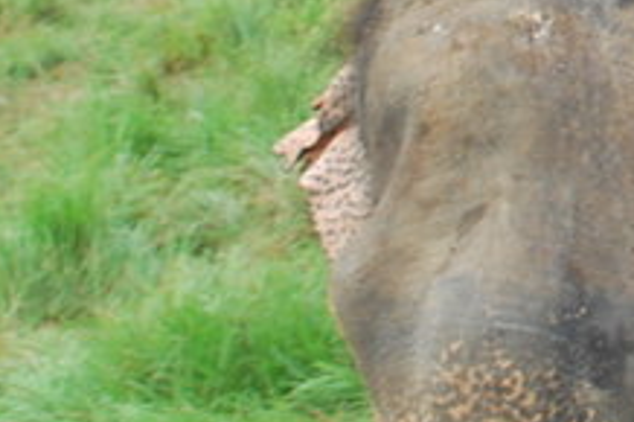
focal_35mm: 152
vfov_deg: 8.7
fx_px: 2675
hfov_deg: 12.8
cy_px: -335
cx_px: 960
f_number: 5.6
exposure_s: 1/125
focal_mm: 22
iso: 200
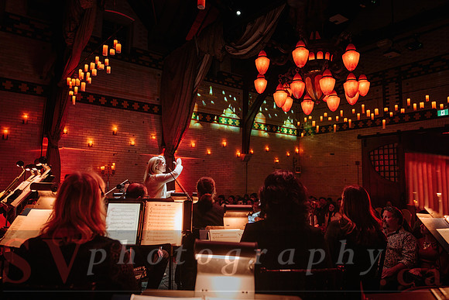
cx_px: 224
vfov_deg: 48.0
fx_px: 337
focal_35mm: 27
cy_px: 150
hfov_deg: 67.4
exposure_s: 1/100
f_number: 2.8
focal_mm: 27
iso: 1600
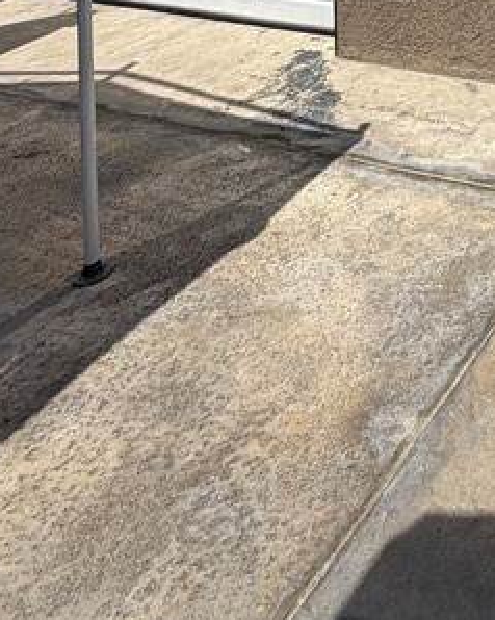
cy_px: -293
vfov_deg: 27.9
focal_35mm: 47
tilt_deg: -0.8
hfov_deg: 26.2
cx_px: 680
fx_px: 862
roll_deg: +0.4
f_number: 2.2
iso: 20
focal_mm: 2.22
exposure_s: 1/1001
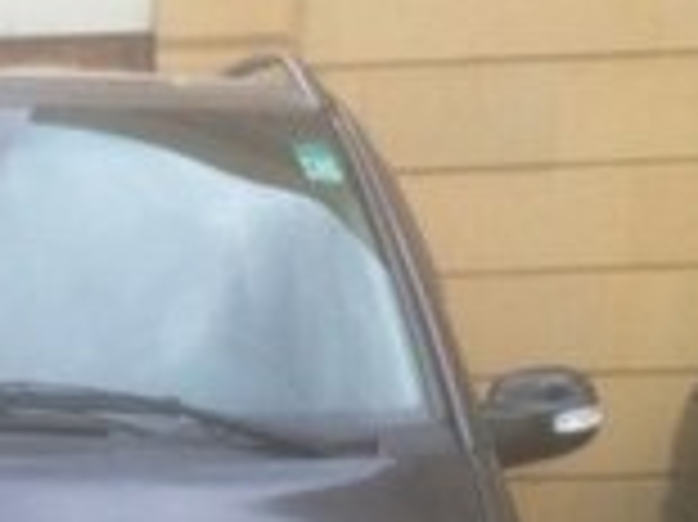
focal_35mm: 112
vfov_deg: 12.6
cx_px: -68
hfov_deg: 17.0
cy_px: 742
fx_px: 2257
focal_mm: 3.85
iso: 80
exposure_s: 1/220
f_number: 2.8
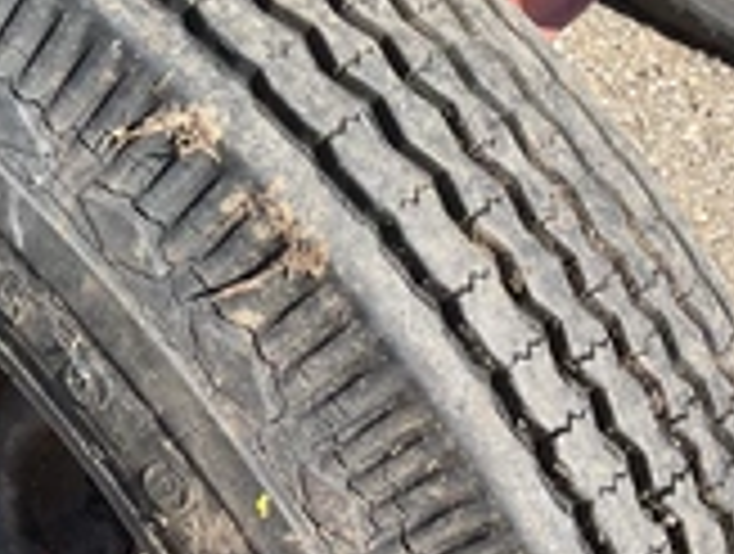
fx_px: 1509
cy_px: 122
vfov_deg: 20.6
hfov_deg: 27.2
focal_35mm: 71
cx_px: 257
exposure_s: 1/613
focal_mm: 3
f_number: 1.8
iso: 25
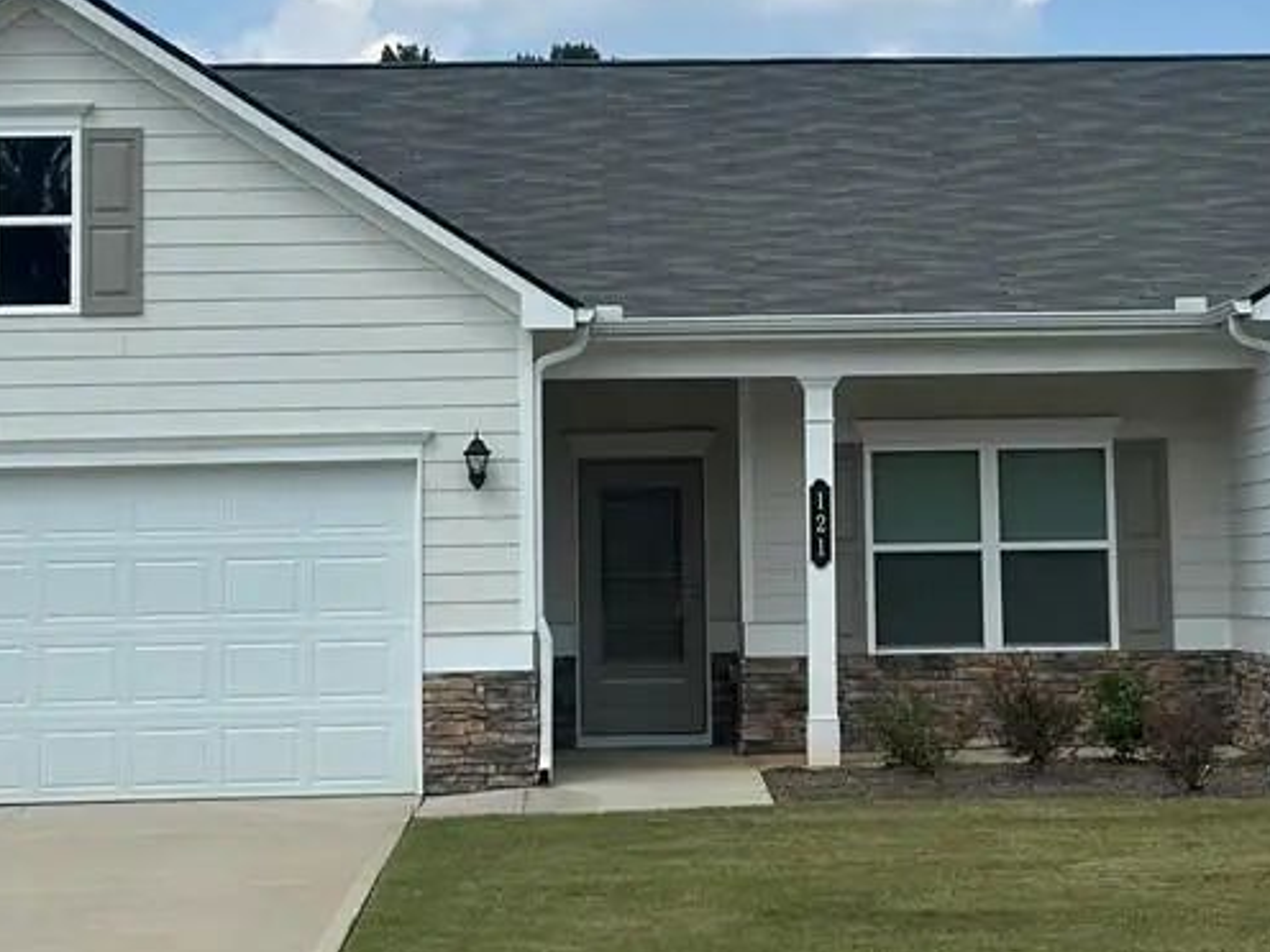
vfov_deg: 14.8
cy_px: 151
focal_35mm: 99
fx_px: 3632
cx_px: 791
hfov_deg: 19.8
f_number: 1.78
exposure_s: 1/8197
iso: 80
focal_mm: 6.86
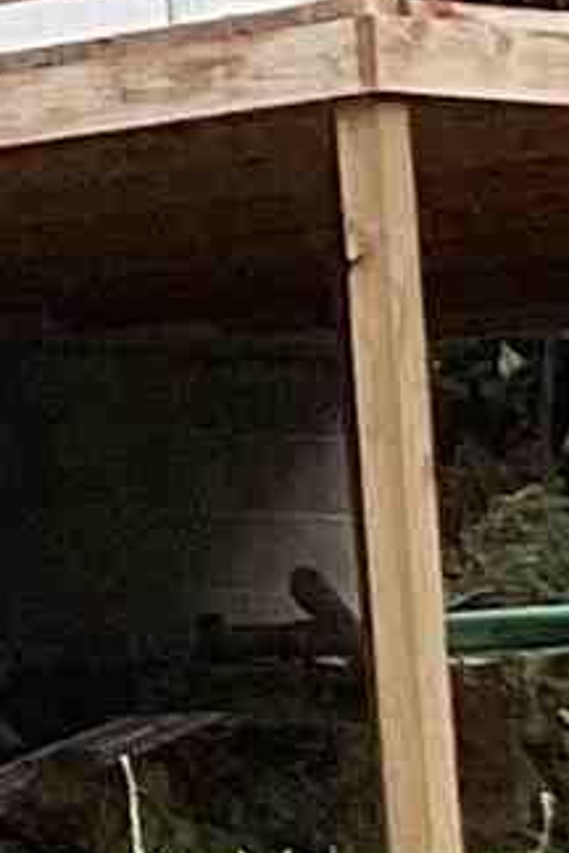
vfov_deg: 6.7
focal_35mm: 306
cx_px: -1855
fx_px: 7254
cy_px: -124
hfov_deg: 4.1
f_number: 2.4
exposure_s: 1/288
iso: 25
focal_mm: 3.3
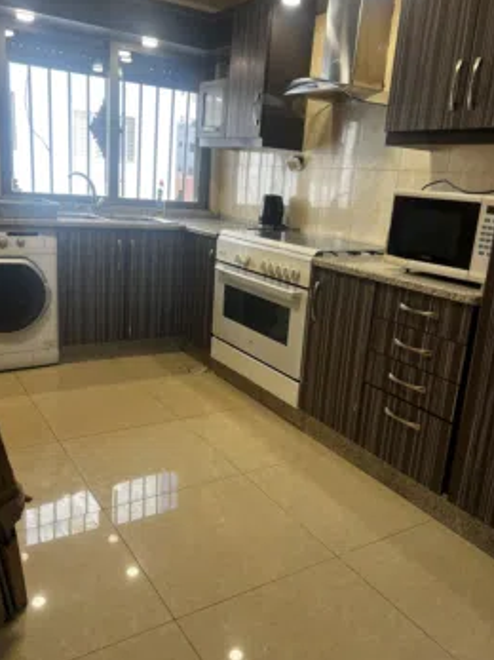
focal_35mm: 30
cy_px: 331
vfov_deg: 60.0
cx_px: 251
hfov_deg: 46.8
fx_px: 571
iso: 64
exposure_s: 1/100
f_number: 1.5
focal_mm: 5.7
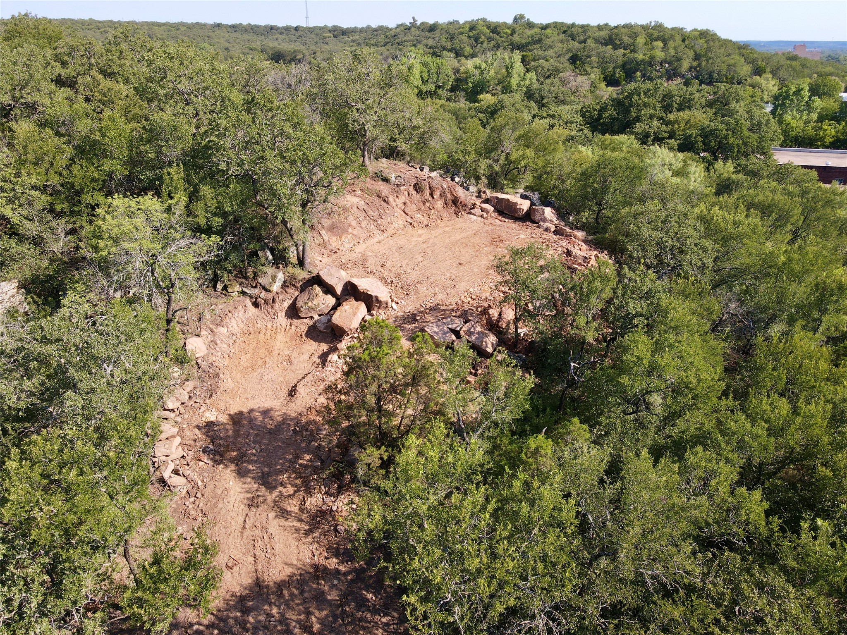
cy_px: 318
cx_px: 424
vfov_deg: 56.8
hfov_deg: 71.6
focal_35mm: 24
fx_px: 587
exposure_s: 1/320
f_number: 2.8
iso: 100
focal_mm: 4.5
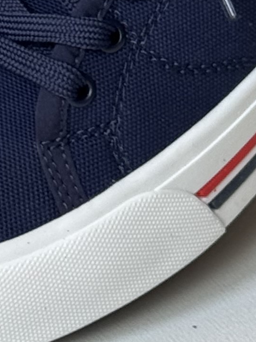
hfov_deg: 5.5
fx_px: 2662
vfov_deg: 7.2
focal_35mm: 270
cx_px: -47
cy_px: -149
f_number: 1.78
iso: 64
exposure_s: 1/315
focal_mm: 6.76
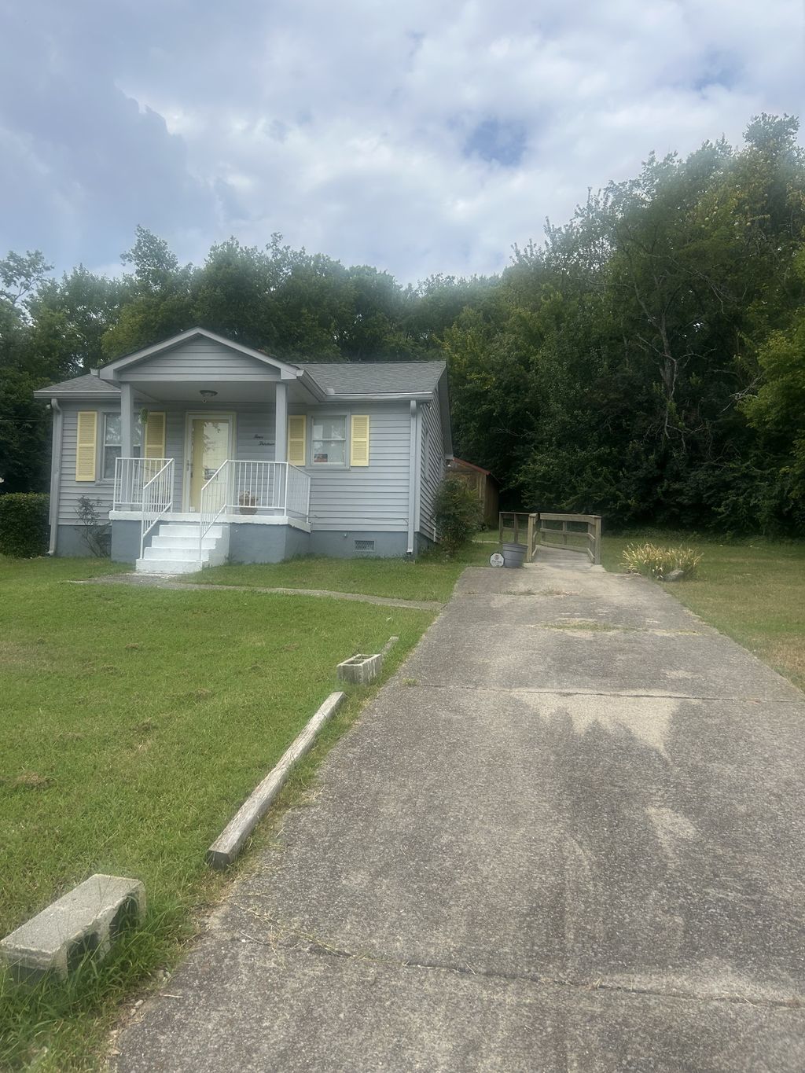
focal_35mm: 26
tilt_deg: -1.3
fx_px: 806
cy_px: 536
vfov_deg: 67.3
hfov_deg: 53.1
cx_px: 402
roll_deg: -1.8
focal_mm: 5.7
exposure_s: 1/2762
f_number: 1.5
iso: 50
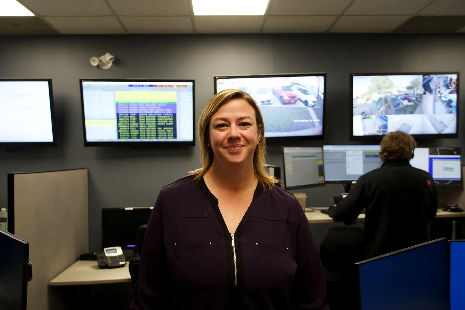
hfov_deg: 55.1
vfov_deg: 38.4
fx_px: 446
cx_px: 232
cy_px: 155
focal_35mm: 34
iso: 1600
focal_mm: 23
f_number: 4
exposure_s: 1/160
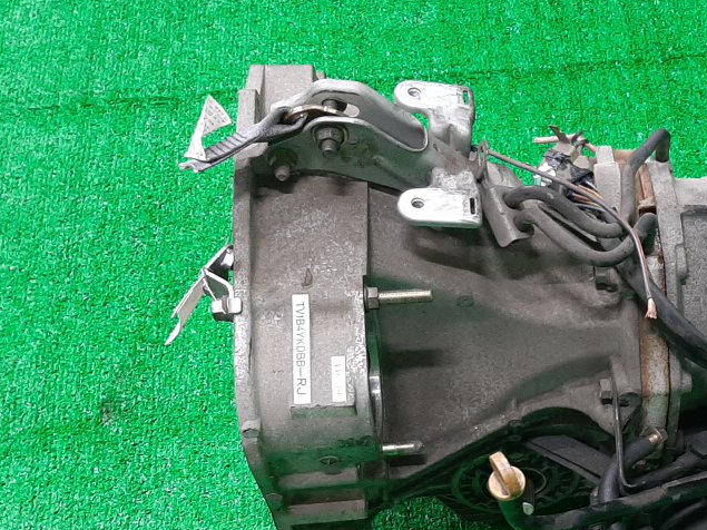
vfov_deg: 24.5
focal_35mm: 59
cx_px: 711
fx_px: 1205
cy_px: 403
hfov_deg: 30.4
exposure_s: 1/50
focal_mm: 3.93
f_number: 1.7
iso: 158
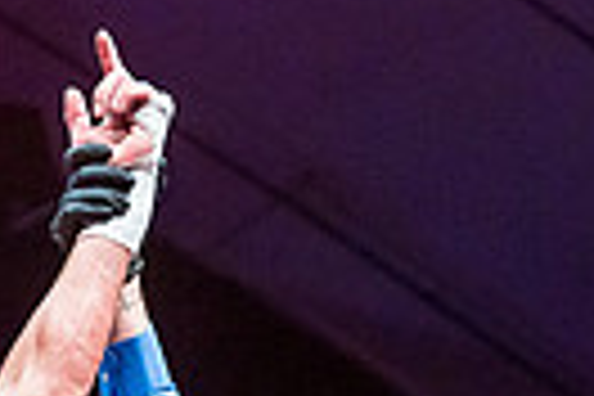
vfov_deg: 4.7
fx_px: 4719
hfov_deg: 7.2
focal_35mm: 286
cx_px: 104
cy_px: 763
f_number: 4
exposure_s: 1/800
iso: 4000
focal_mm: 65
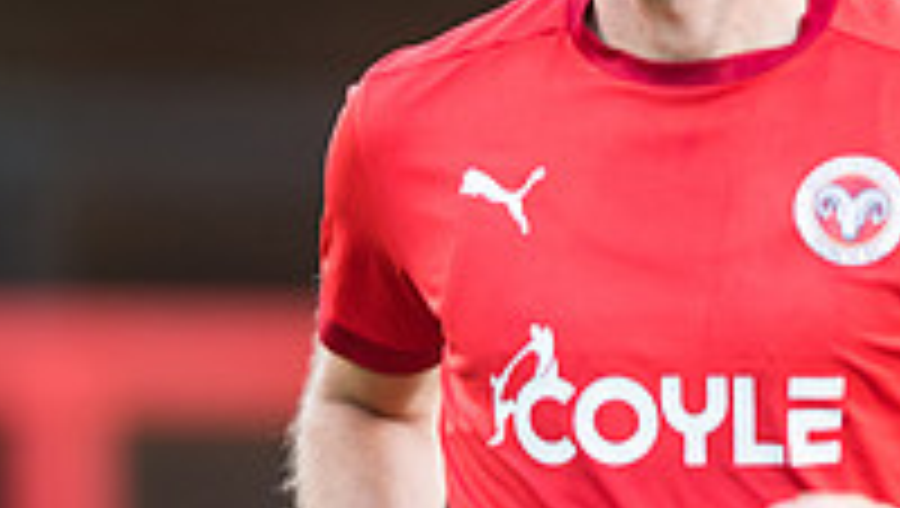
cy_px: 306
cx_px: 744
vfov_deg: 0.9
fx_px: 33756
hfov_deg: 1.5
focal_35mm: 1413
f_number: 2.8
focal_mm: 400
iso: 400
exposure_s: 1/320
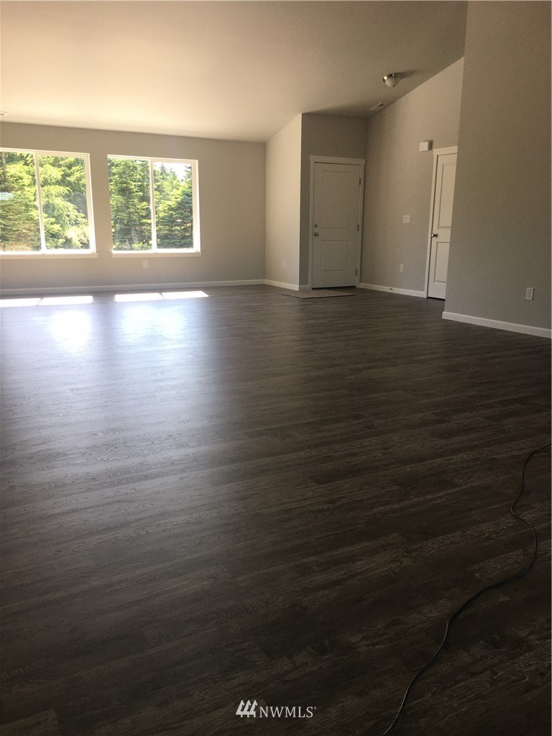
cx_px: 276
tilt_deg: -13.4
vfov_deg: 61.7
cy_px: 368
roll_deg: -0.9
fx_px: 617
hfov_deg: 48.2
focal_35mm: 29
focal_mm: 4.15
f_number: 2.2
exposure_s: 1/120
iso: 40
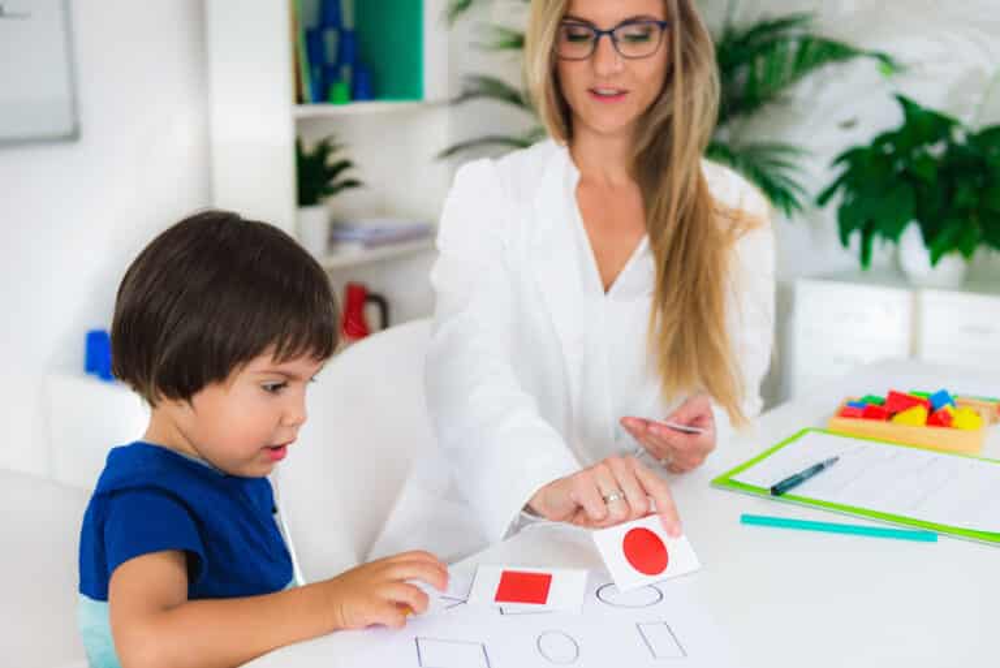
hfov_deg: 41.1
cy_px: 334
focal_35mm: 48
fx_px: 1334
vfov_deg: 28.1
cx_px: 500
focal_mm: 48
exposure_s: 1/125
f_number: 3.2
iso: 100
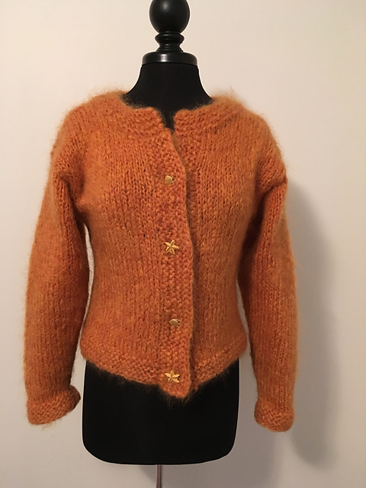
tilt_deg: -9.4
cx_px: 183
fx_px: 409
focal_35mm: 29
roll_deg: -1.1
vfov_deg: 61.7
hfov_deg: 48.2
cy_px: 244
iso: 200
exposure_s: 1/15
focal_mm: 4.15
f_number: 2.2
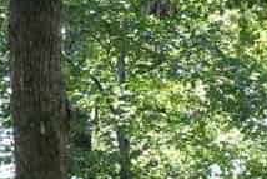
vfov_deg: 5.0
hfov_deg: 7.1
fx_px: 1967
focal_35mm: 265
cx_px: 719
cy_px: 512
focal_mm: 37
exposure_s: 1/100
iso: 160
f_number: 2.8
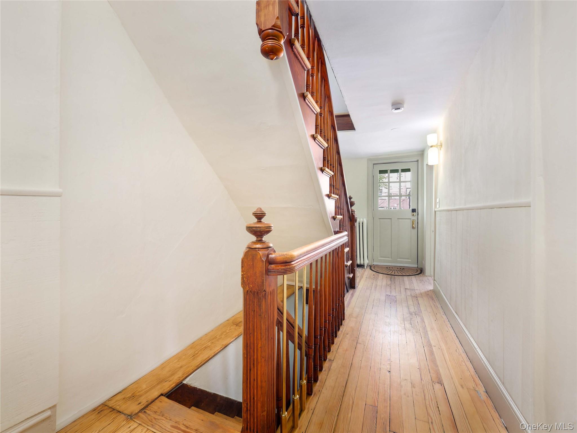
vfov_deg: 85.7
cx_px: 288
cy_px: 216
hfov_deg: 102.1
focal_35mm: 14
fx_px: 233
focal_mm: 7
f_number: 3.5
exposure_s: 1/13
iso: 800
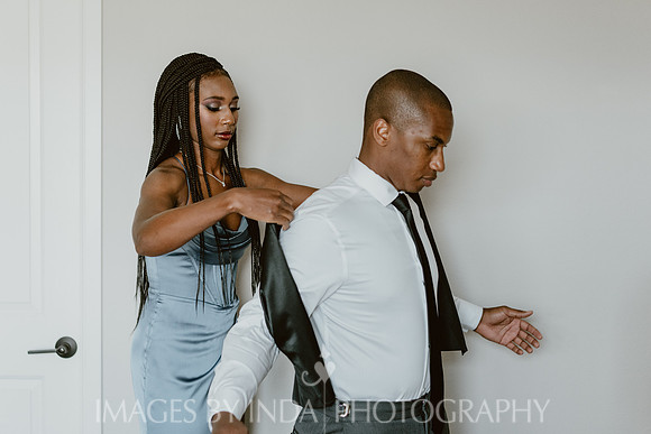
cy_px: 217
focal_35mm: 55
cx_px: 326
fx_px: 995
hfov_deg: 36.2
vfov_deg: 24.6
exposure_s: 1/200
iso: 800
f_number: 2.8
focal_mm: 55
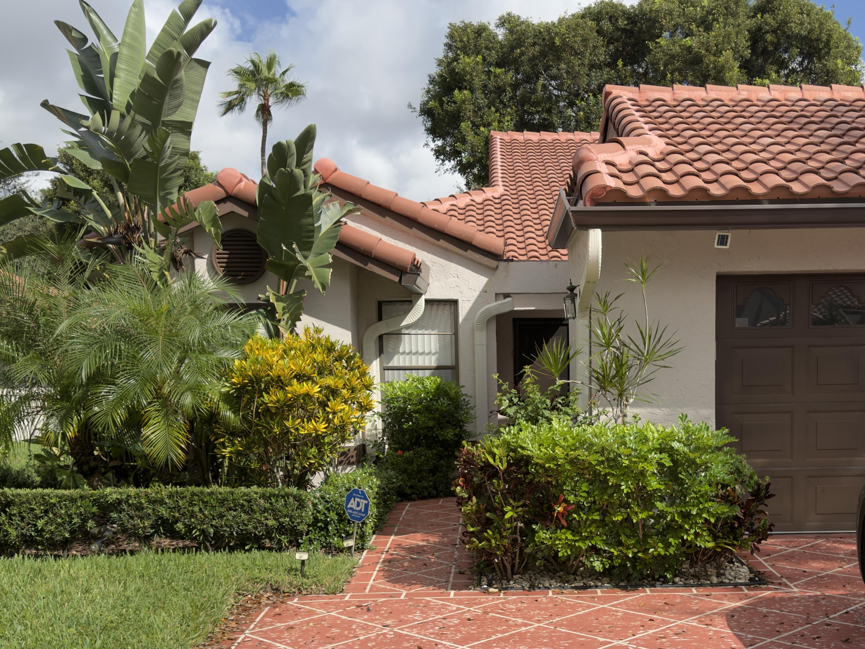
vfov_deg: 56.8
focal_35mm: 24
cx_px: 432
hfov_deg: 71.6
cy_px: 324
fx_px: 600
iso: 64
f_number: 1.78
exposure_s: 1/4386
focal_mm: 6.76
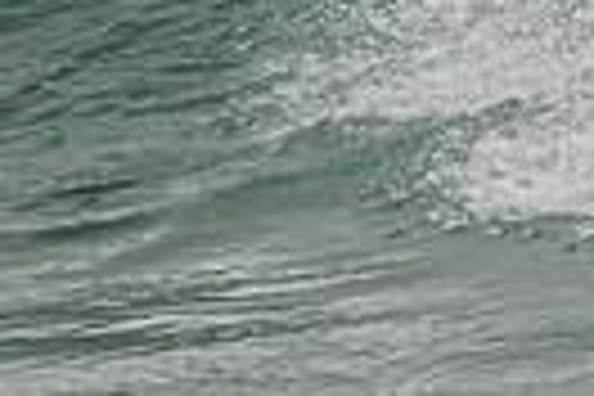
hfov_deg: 0.9
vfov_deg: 0.6
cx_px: 1269
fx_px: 36347
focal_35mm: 2203
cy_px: -439
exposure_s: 1/2000
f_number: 5.6
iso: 280
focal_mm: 500
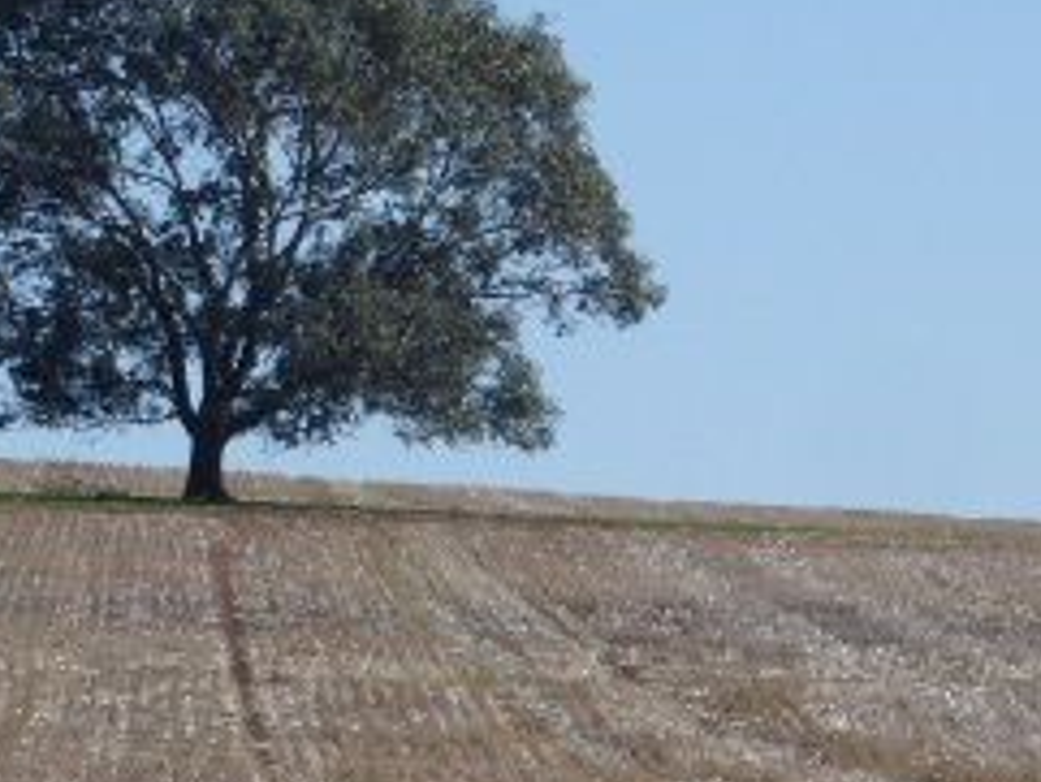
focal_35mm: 631
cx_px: 13
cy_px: 773
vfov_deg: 2.4
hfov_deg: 3.1
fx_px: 18985
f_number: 5.6
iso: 80
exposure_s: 1/500
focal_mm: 38.4
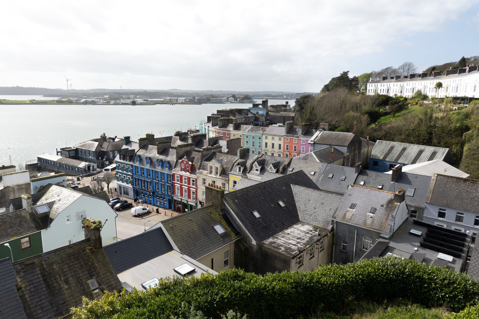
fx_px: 319
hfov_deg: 73.7
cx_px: 240
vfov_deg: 53.1
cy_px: 160
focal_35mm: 24
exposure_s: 1/250
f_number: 5.6
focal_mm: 9
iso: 100
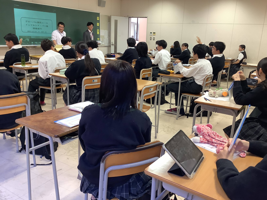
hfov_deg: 58.4
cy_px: 100
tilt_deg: -15.6
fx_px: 239
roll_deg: -3.0
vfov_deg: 45.4
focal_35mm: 31
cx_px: 134
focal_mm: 3.3
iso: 160
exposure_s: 1/60
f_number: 2.4
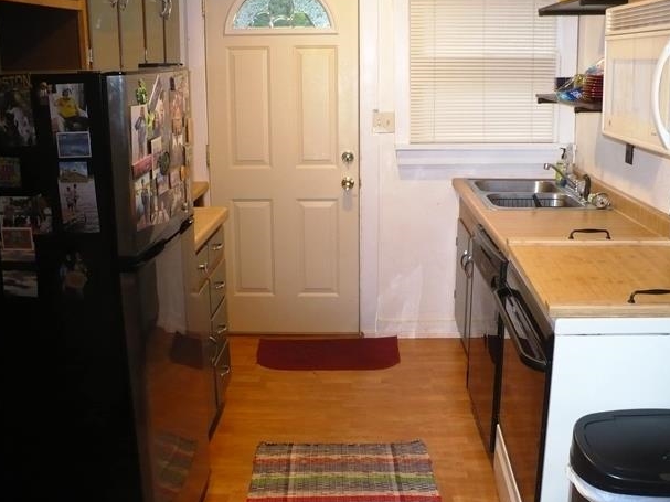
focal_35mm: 39
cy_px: 259
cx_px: 340
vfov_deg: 36.8
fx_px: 755
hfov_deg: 47.9
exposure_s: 1/30
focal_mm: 6.1
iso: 250
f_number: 2.8
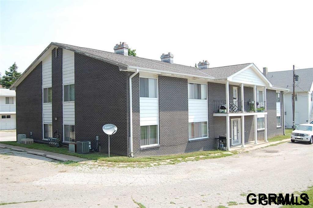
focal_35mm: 33
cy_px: 104
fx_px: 287
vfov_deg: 39.9
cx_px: 156
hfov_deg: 57.3
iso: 200
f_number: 5.6
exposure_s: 1/500
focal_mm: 22
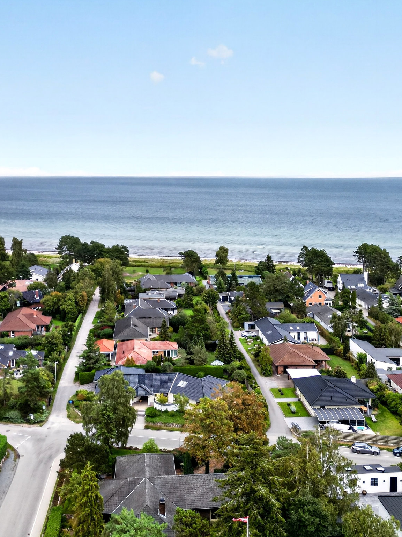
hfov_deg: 36.0
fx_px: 619
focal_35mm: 40
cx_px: 198
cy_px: 214
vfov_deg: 46.5
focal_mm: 6.7
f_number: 1.7
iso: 110
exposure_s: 1/1250
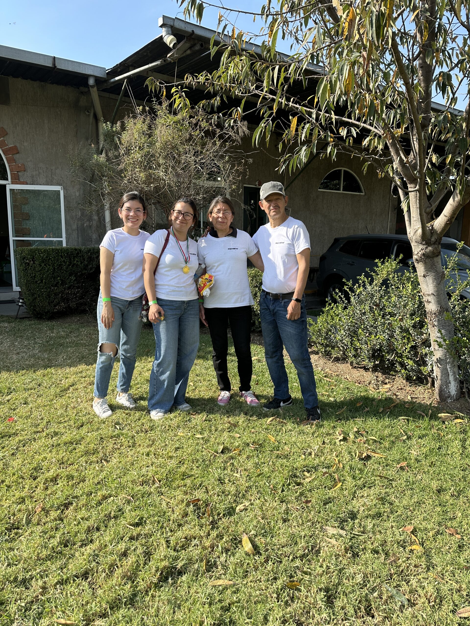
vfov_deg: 71.6
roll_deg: -0.9
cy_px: 313
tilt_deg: -8.6
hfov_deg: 56.8
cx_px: 235
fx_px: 434
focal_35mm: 24
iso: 80
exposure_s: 1/1692
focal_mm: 6.86
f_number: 1.78
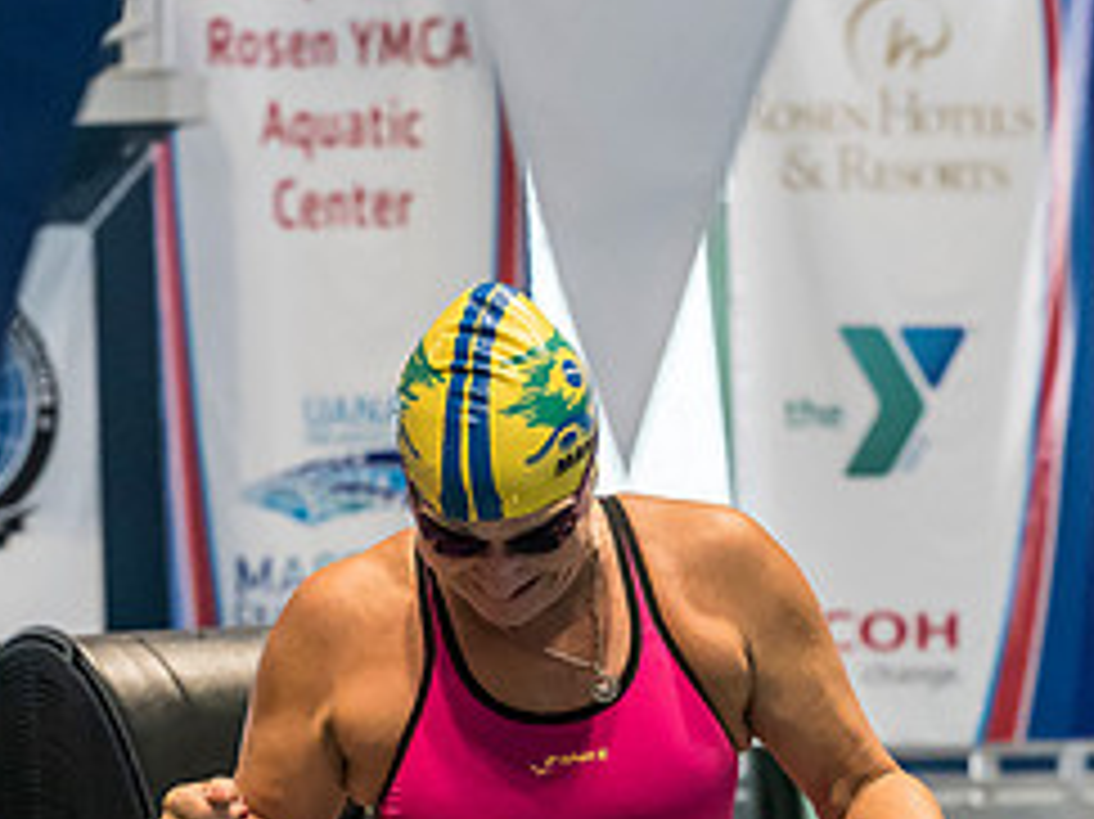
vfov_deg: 3.5
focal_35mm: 430
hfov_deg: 4.6
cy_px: 929
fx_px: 13583
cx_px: 230
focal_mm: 90
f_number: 5
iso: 2500
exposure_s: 1/250
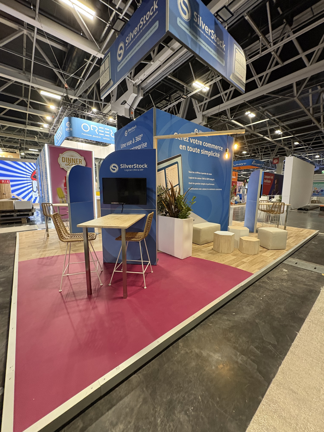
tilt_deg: -6.7
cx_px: 162
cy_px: 216
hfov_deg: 85.7
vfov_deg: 102.1
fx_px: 175
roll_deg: -1.0
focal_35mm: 14
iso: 320
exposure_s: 1/50
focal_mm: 2.22
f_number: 2.2
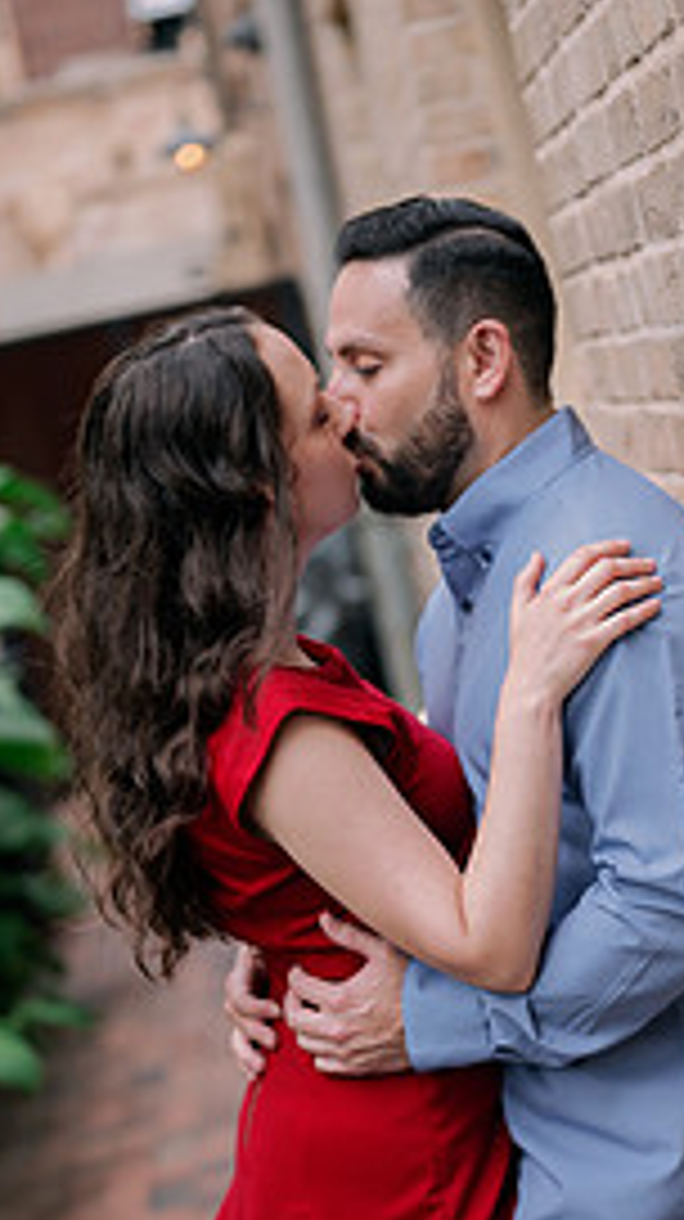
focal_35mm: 87
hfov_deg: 13.8
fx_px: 2811
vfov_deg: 24.3
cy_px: 833
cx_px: 479
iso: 320
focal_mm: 50
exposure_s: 1/200
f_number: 2
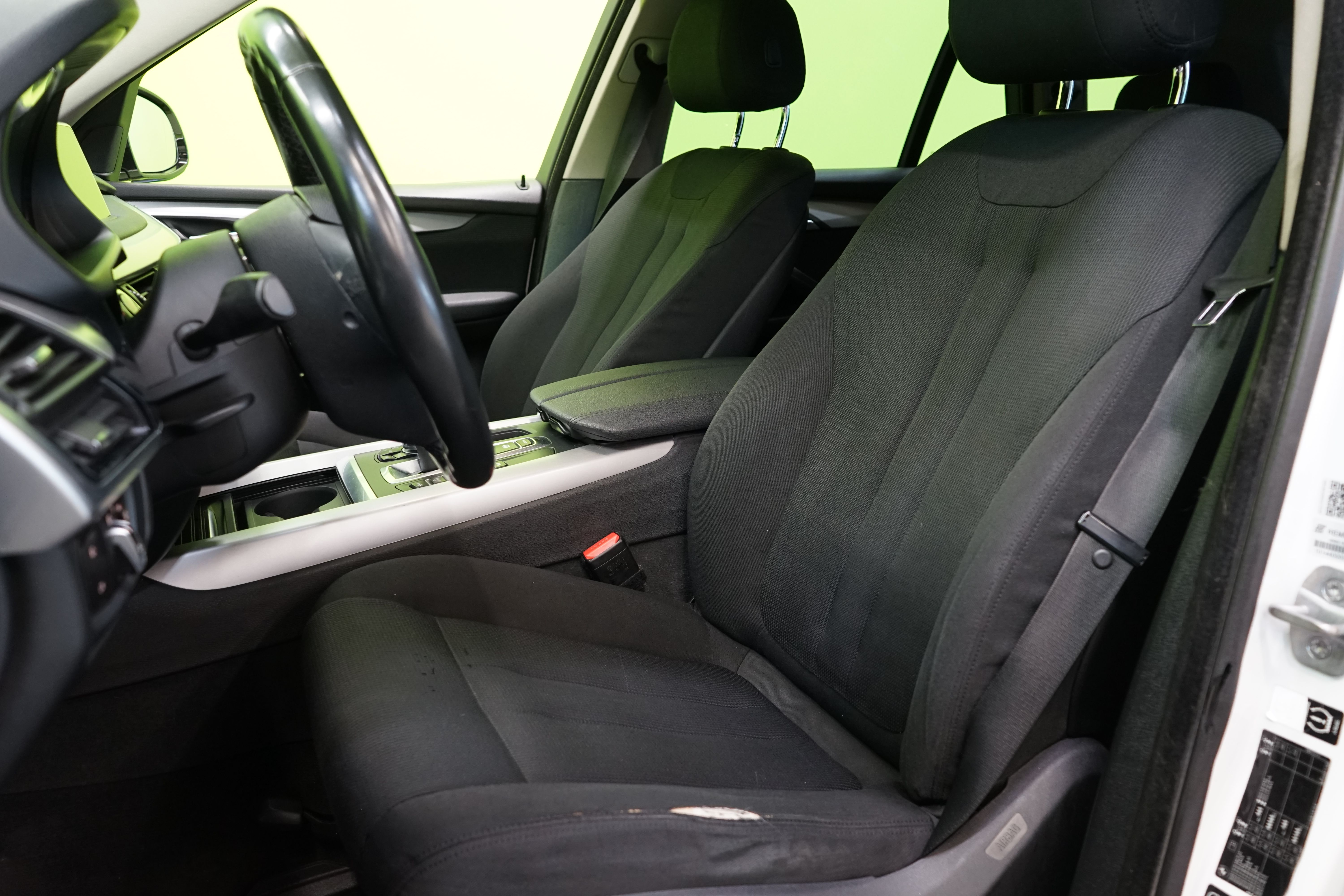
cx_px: 672
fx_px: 1083
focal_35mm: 29
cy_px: 448
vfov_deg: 45.0
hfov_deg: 63.7
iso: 1600
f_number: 5
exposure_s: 1/15
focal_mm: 29
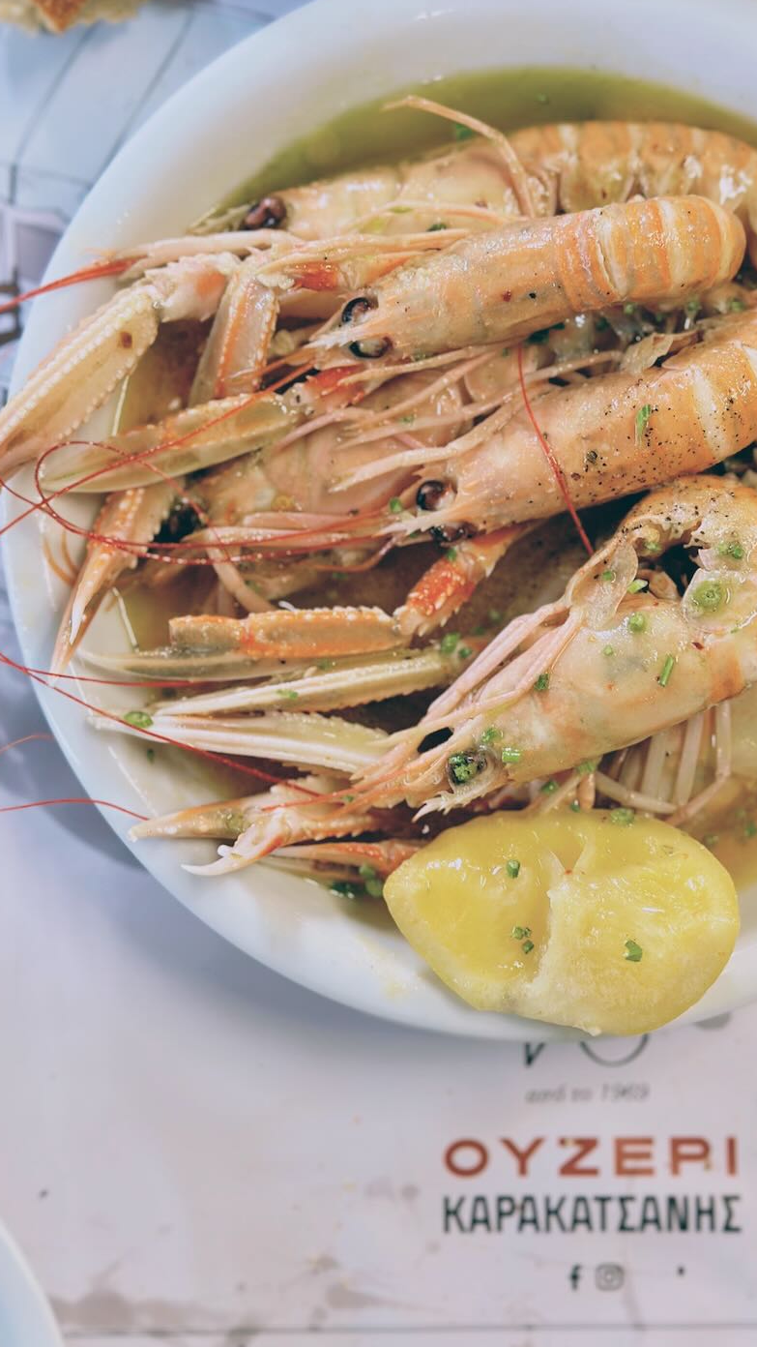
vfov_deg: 39.2
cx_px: 473
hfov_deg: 22.6
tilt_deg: -86.9
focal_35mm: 53
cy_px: 675
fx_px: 1891
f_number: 1.78
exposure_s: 1/50
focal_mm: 6.86
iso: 160
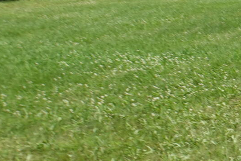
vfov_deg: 9.9
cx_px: 666
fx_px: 904
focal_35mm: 135
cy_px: -79
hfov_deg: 11.2
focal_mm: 9.4
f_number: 7.1
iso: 125
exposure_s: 1/25
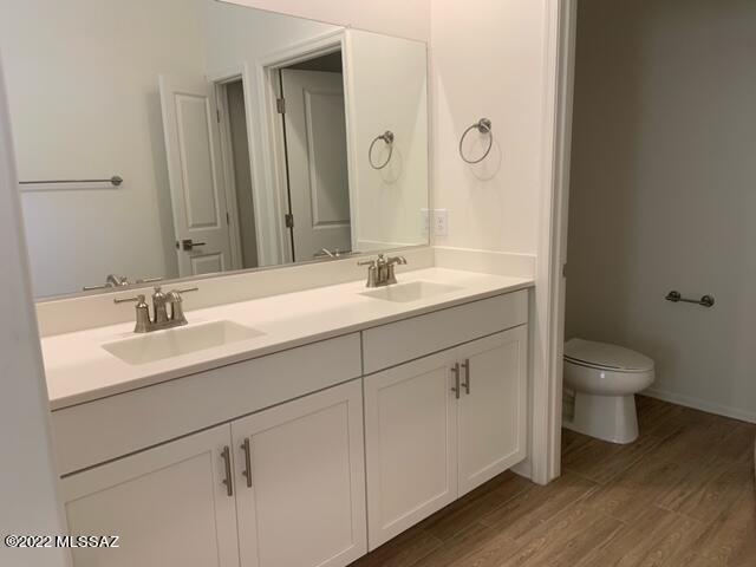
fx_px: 568
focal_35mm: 26
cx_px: 378
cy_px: 284
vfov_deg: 53.1
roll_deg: +1.7
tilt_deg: -10.3
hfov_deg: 67.3
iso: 80
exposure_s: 1/60
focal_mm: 4.25
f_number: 1.8
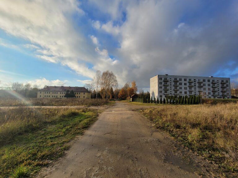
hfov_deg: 106.2
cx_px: 119
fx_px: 89
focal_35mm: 13
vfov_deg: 89.9
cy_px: 89
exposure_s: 1/1571
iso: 40
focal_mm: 1.74
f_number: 2.2
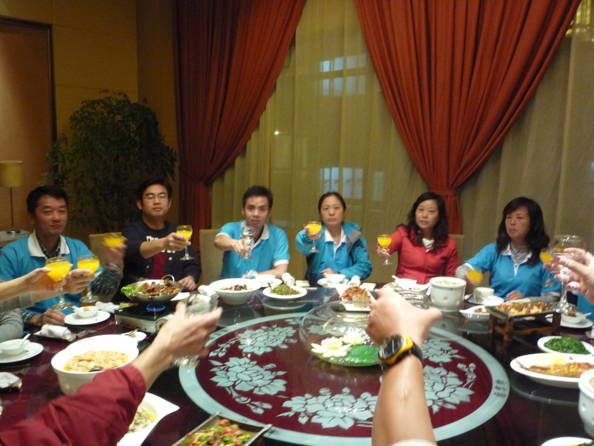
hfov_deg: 60.0
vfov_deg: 46.8
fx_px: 515
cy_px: 223
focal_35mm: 30
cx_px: 297
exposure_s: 1/10
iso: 400
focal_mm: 5.2
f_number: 3.3
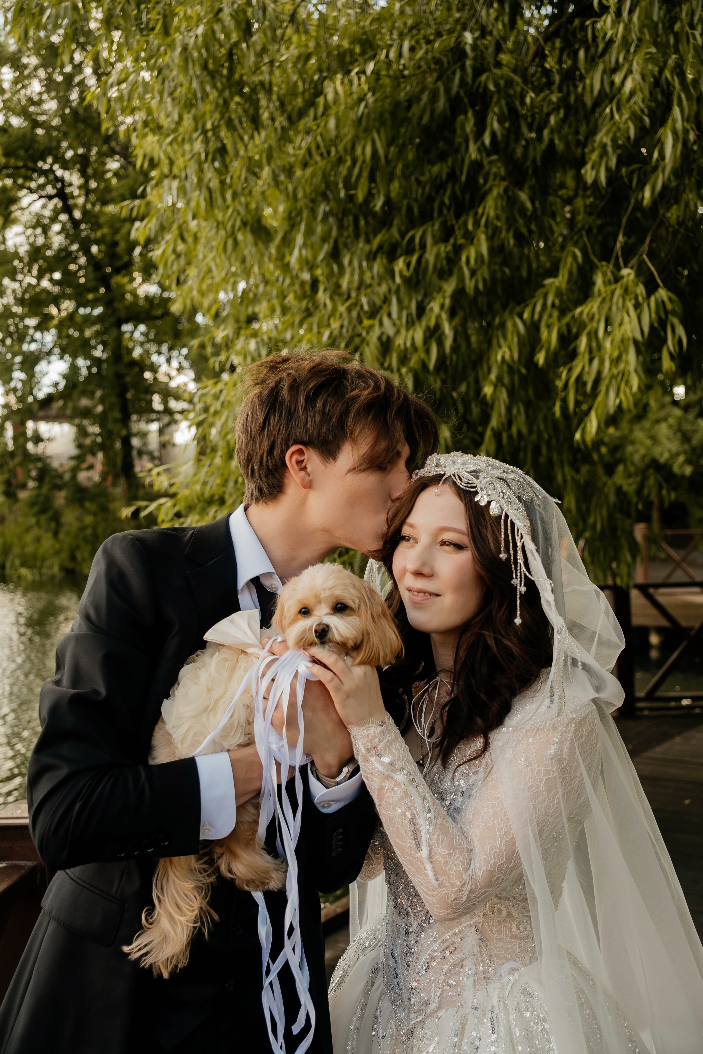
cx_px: 352
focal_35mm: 38
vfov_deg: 50.7
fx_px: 1113
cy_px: 527
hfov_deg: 35.1
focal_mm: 25.4
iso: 160
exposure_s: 1/180
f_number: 2.8
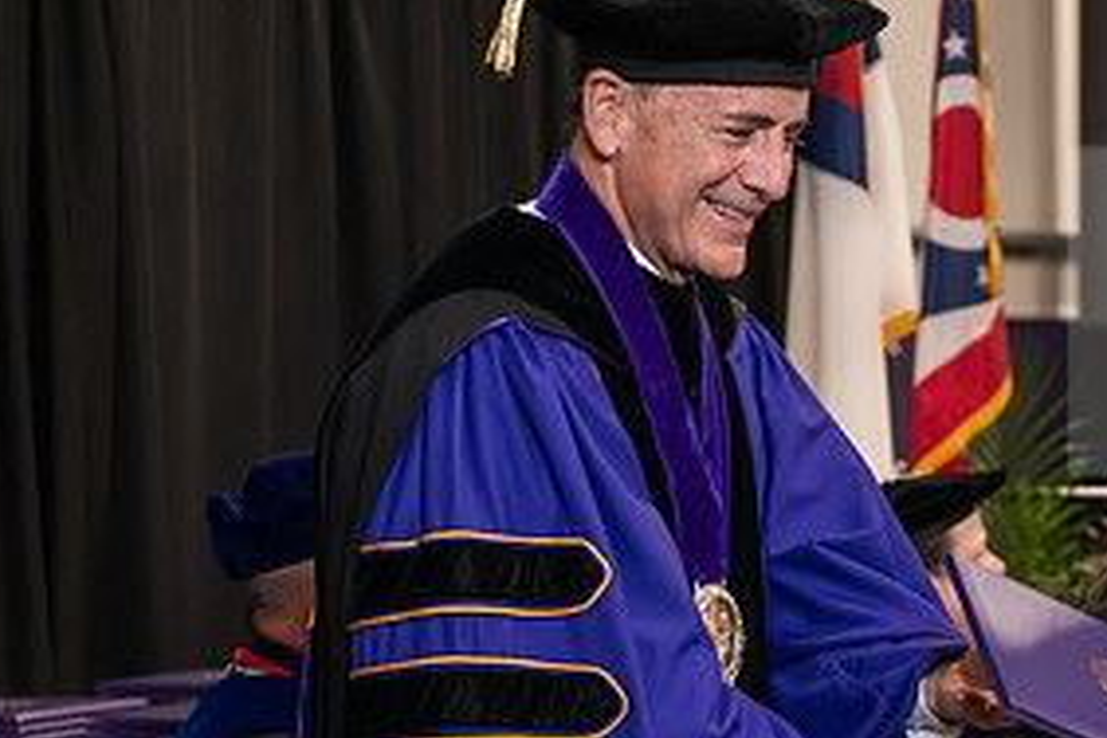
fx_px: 4428
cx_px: 950
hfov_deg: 14.1
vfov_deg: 9.5
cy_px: 622
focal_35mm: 144
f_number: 5
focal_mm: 70
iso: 2000
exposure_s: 1/125
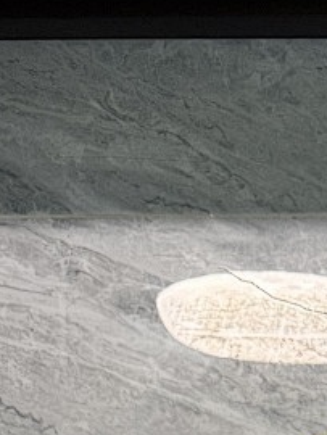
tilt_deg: -1.1
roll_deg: -0.5
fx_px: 1207
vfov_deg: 16.4
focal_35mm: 96
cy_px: 833
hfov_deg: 14.4
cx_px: 483
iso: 200
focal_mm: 6.76
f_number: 1.78
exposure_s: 1/100
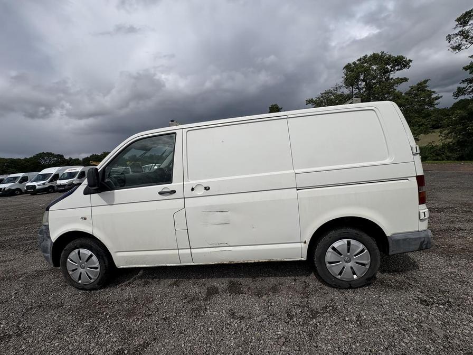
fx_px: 191
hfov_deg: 102.1
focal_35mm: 14
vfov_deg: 85.7
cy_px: 178
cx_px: 236
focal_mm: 2.22
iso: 40
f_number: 2.2
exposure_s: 1/6135
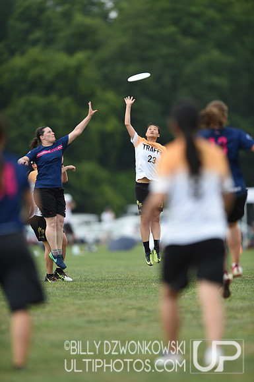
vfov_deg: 5.2
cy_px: 191
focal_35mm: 400
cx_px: 127
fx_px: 4246
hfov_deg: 3.4
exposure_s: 1/800
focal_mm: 400
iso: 100
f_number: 2.8
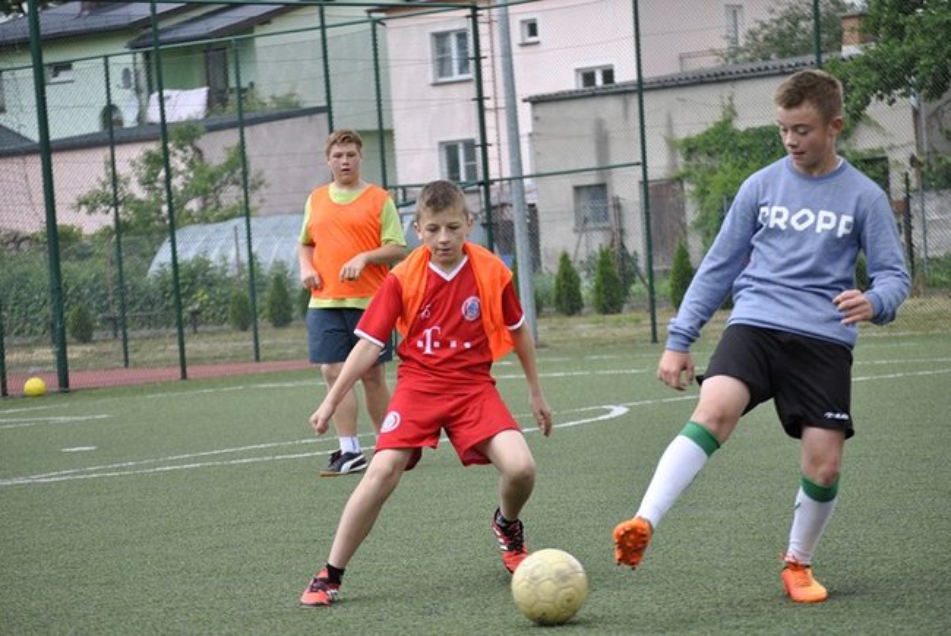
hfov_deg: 16.1
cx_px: 476
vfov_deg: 10.8
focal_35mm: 128
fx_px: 3372
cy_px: 318
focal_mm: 85
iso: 400
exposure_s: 1/500
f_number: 4.2
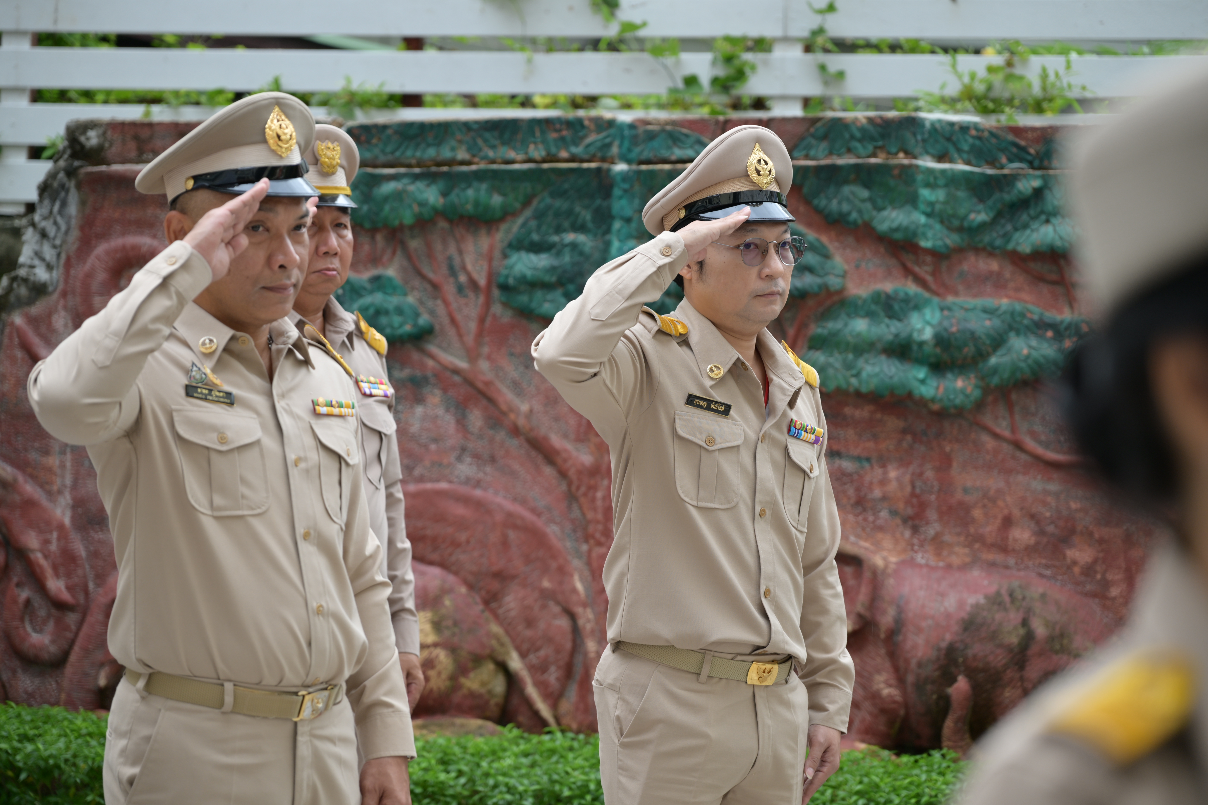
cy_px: 402
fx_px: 4026
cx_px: 604
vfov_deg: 11.4
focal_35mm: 120
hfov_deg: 17.1
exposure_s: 1/100
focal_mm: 120
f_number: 4
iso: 100
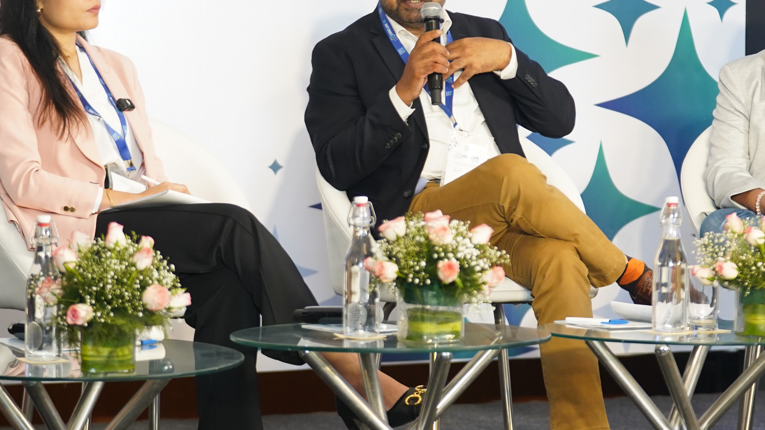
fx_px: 3469
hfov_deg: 12.6
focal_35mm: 171
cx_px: 339
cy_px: 178
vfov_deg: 7.1
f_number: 2.8
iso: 1600
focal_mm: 89
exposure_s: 1/200
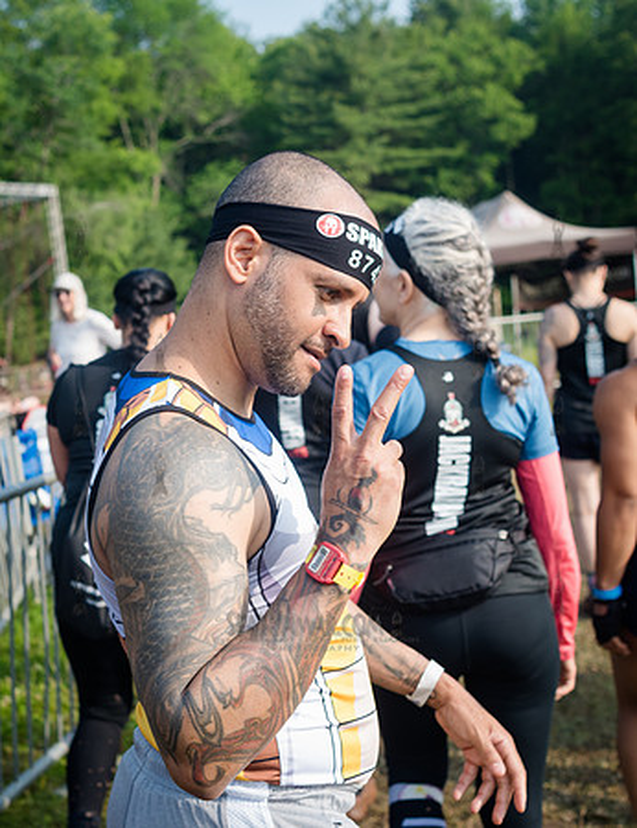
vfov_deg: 37.9
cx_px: 190
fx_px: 1207
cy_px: 414
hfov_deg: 29.3
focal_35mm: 50
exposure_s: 1/640
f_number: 4.5
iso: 250
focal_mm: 35
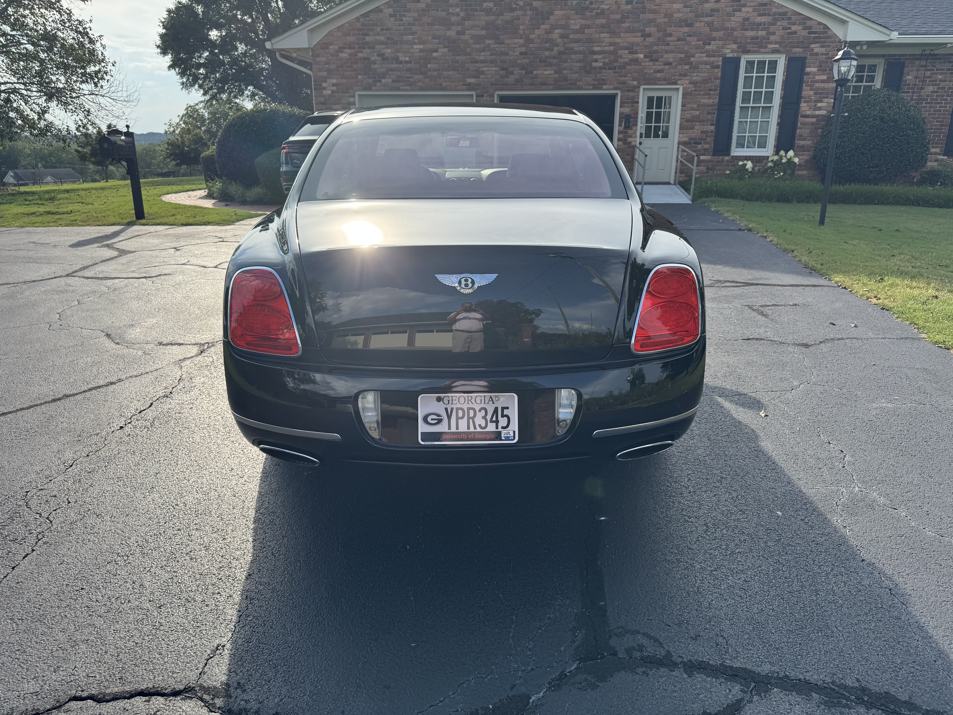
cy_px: 358
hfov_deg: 71.6
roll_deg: -0.7
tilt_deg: -18.0
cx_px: 476
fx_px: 661
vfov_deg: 56.8
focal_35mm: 24
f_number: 1.78
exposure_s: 1/2959
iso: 80
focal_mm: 6.76
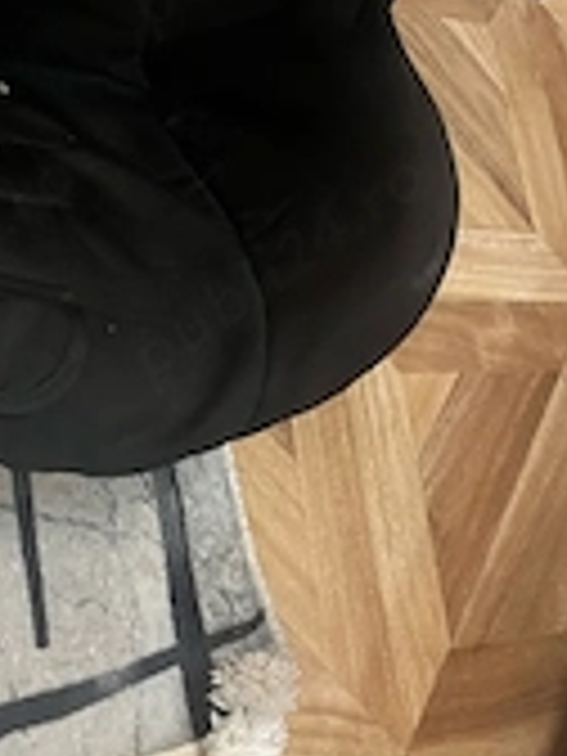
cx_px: 18
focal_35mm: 62
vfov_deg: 28.9
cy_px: -27
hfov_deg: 22.8
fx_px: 1354
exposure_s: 1/33
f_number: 1.6
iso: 400
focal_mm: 5.1
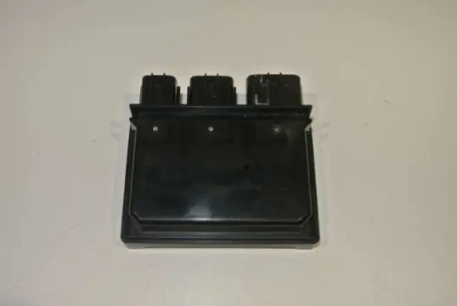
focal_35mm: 40
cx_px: 228
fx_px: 508
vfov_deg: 33.5
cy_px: 153
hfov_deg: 48.4
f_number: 4.2
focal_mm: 15.1
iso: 200
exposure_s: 1/60
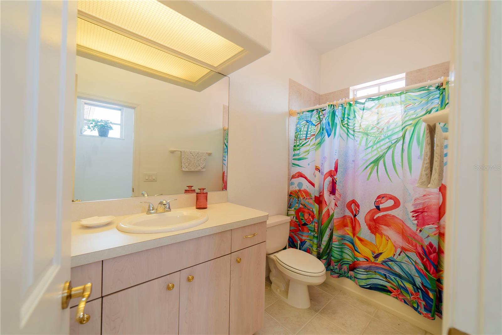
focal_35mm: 14
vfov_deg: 81.2
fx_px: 195
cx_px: 251
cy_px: 168
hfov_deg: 104.3
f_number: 4.5
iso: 1250
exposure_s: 1/200
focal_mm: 14
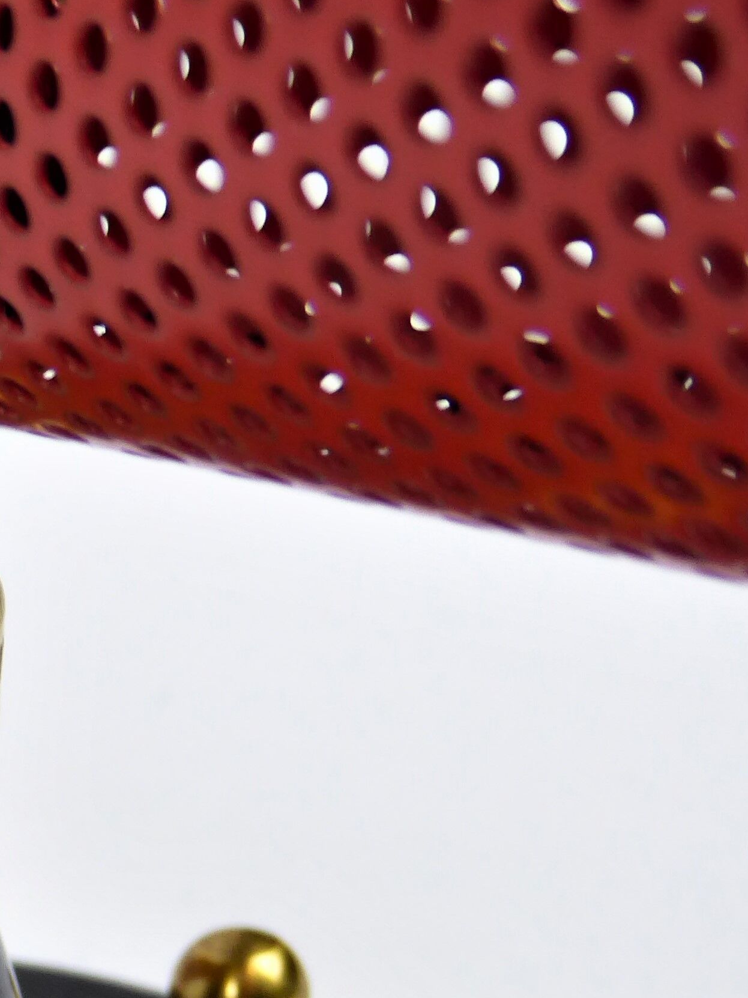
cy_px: 975
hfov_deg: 12.3
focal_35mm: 118
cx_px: -127
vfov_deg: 16.4
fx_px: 3399
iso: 200
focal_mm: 8.4
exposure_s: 1/60
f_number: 4
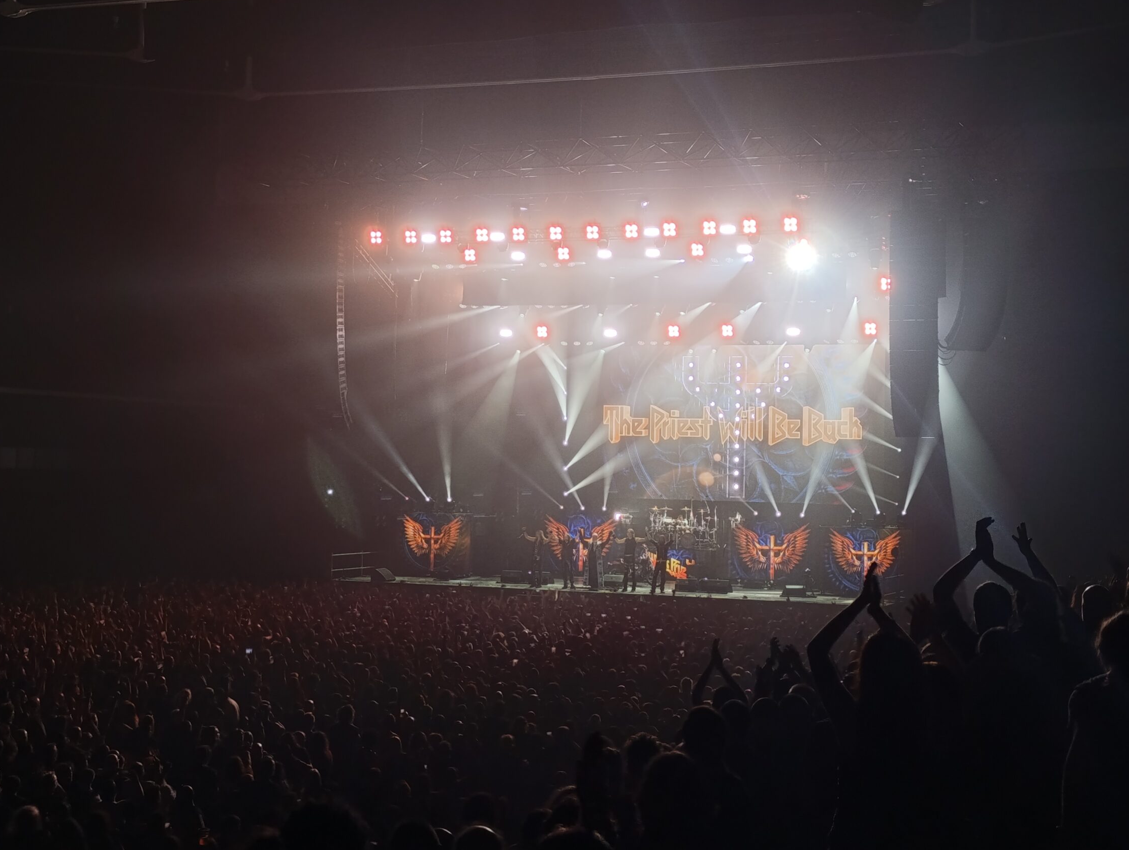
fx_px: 1797
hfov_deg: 34.9
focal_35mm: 55
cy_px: 377
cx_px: 585
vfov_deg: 26.6
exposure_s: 1/188
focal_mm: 6.14
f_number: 1.6
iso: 50
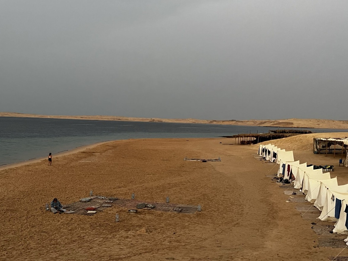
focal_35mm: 40
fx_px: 402
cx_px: 139
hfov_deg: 46.5
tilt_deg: -8.6
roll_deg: -2.2
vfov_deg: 35.7
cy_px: 168
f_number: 1.6
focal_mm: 5.1
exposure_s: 1/60
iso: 400
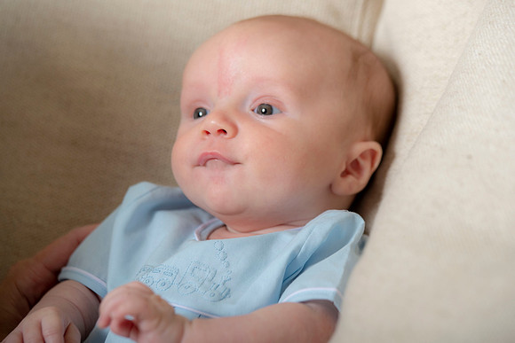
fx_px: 2732
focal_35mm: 191
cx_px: 276
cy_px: 164
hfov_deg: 10.8
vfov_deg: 7.2
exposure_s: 1/200
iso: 250
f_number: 4.5
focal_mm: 165
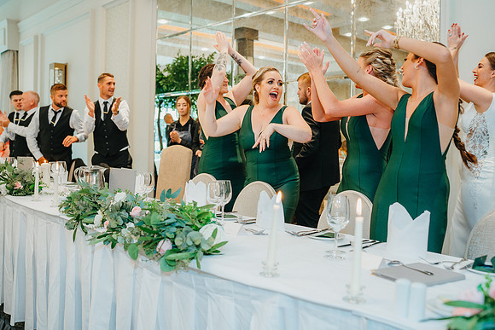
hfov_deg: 54.4
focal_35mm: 35
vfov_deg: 37.9
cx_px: 248
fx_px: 481
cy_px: 165
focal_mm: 35
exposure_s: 1/125
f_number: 2.8
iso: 1600
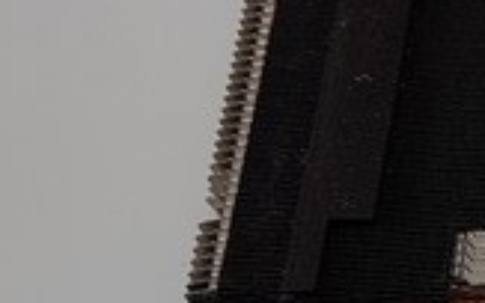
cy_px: 250
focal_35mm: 135
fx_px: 1785
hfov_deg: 12.9
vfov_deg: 9.7
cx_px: 1059
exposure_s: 1/133
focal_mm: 4.2
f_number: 1.7
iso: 40
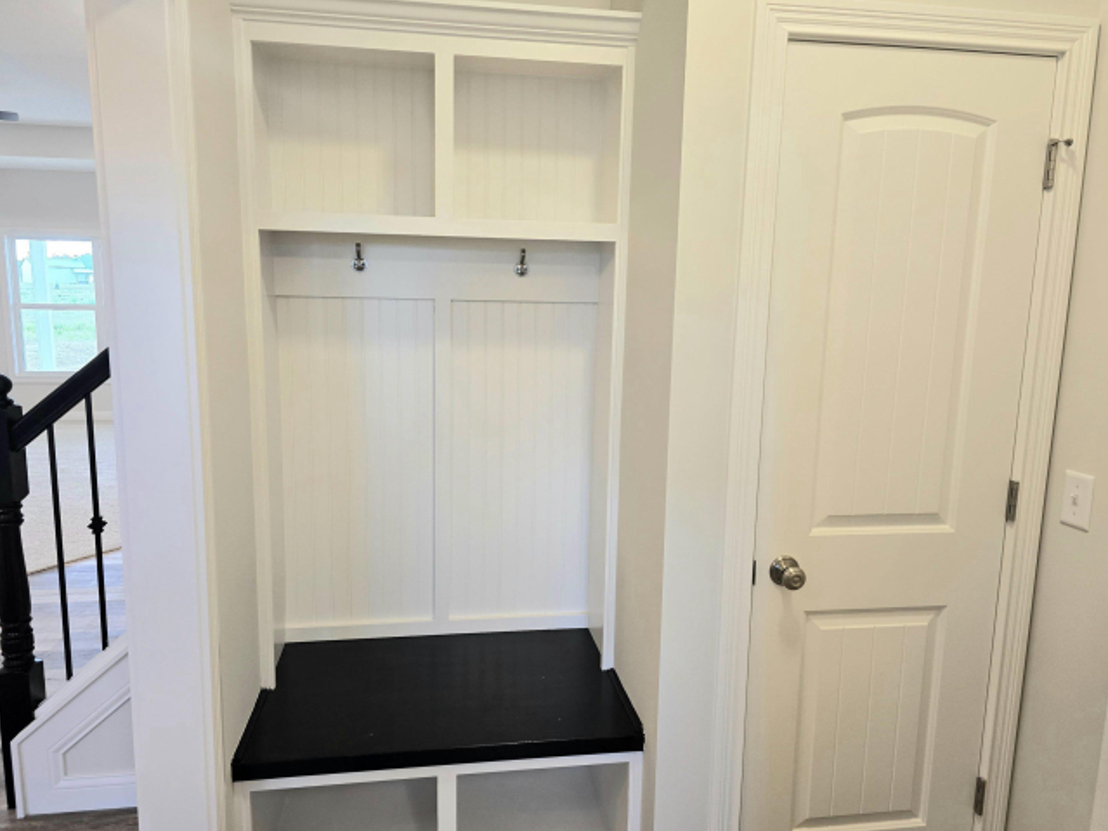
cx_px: 542
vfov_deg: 56.8
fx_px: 768
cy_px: 420
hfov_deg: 71.6
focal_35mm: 24
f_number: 1.7
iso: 200
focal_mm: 6.3
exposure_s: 1/120
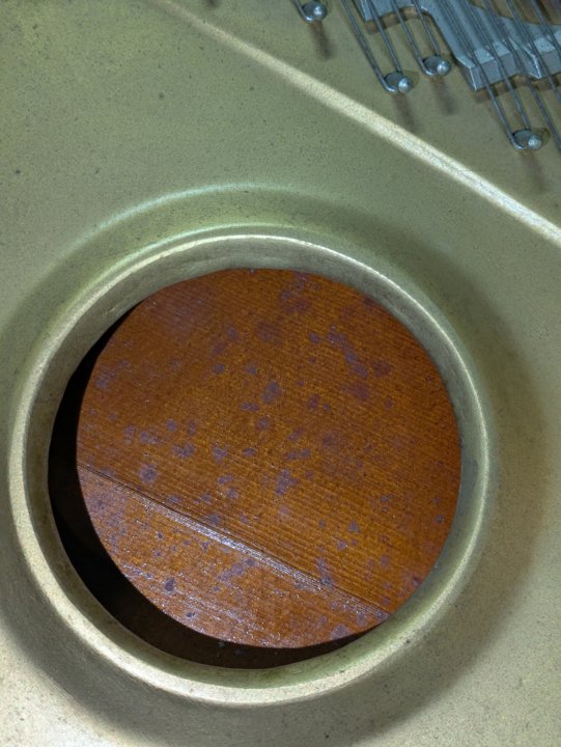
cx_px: 280
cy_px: 374
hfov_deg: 28.6
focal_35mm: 51
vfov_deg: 37.5
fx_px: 1101
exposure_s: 1/60
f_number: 1.89
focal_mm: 5.43
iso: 259
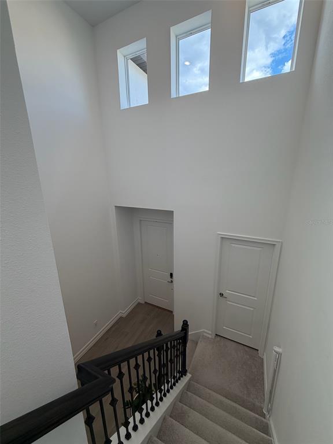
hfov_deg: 85.7
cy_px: 222
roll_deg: +1.2
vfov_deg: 102.1
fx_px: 180
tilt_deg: -14.6
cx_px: 166
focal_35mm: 14
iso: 100
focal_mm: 2.22
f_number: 2.2
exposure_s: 1/120
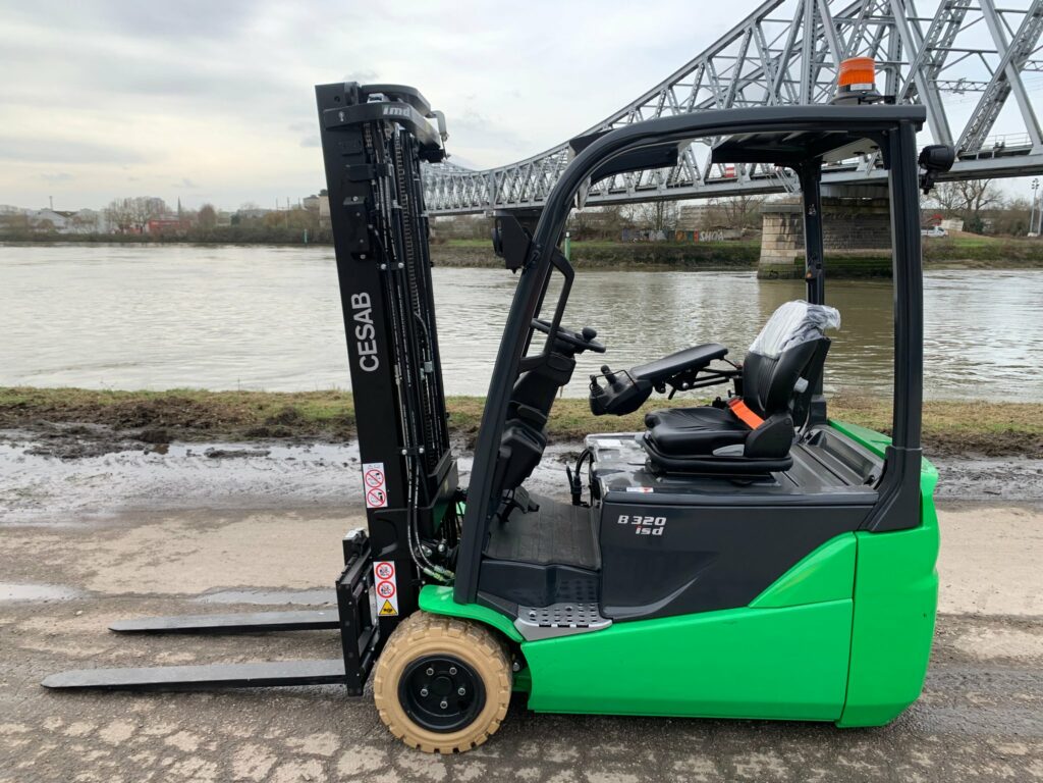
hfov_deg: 67.3
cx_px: 522
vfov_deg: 53.1
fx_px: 783
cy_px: 392
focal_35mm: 26
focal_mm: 4.25
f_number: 1.8
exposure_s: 1/312
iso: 25
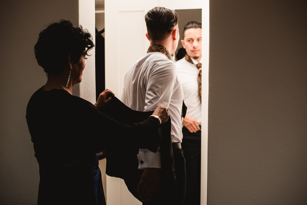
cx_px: 154
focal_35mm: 50
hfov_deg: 39.6
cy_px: 102
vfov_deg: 27.0
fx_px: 427
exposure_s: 1/400
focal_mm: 50
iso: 320
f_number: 2.2
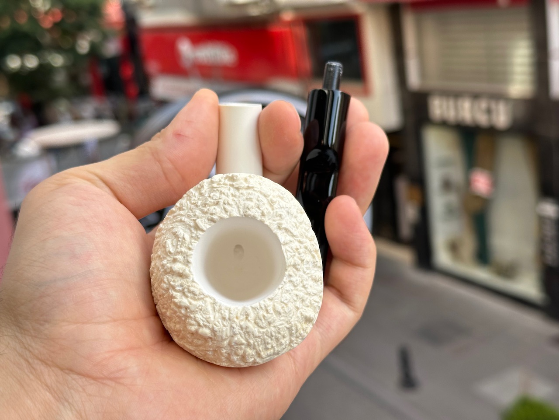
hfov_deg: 39.7
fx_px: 775
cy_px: 210
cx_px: 280
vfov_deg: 30.3
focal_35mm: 48
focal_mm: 6.86
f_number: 1.78
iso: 64
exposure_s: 1/724
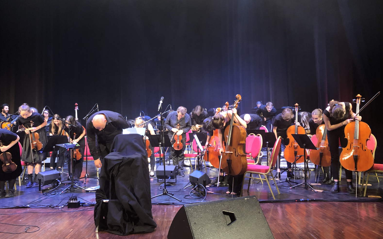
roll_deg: +0.2
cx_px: 190
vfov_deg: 41.8
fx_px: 313
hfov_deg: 62.9
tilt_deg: +2.2
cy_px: 118
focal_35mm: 30
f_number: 1.8
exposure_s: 1/17
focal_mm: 3.99
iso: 80
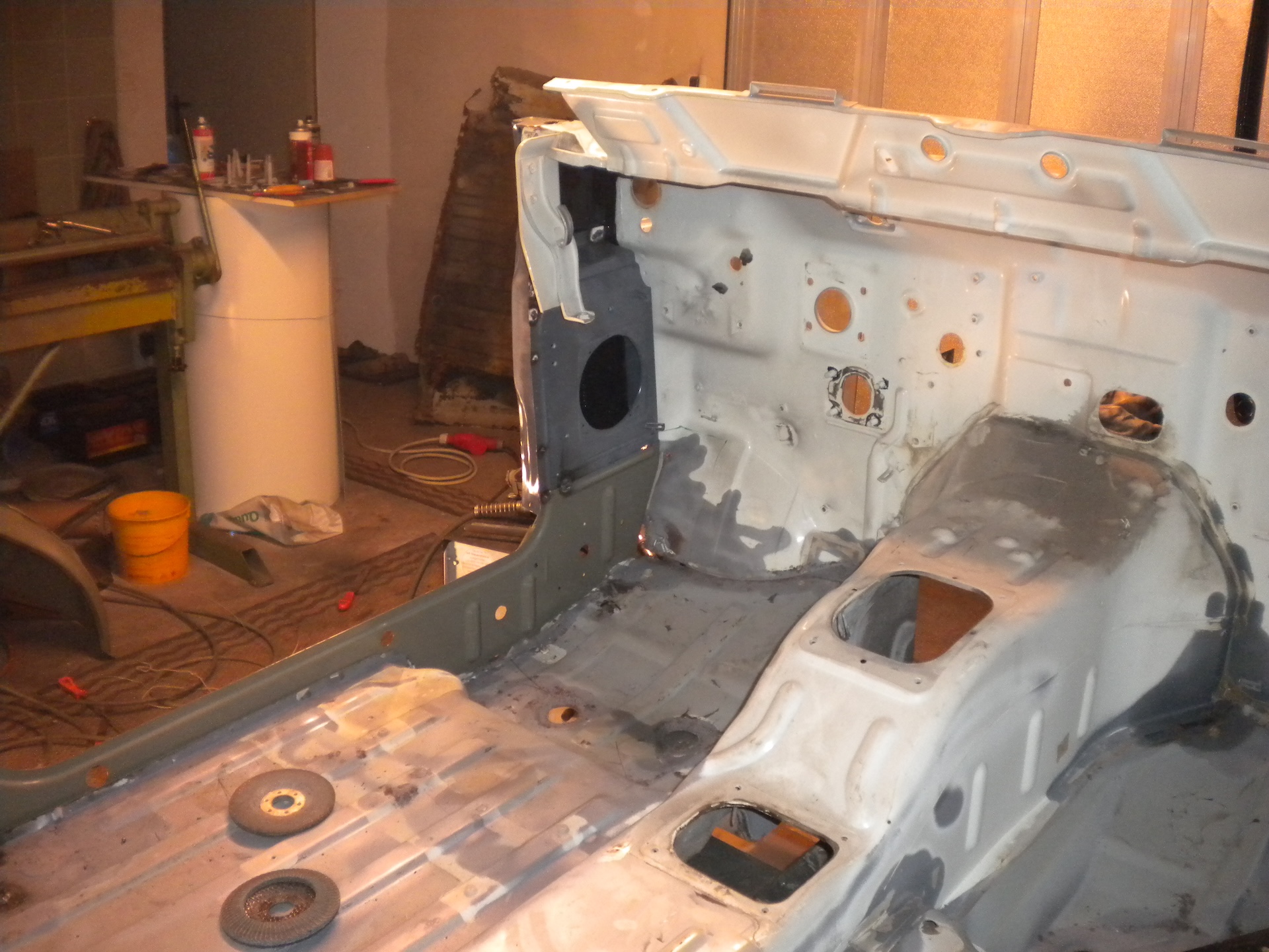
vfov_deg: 40.7
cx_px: 634
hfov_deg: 52.6
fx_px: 1283
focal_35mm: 35
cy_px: 476
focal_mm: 6.3
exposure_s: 1/30
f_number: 3.1
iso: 400
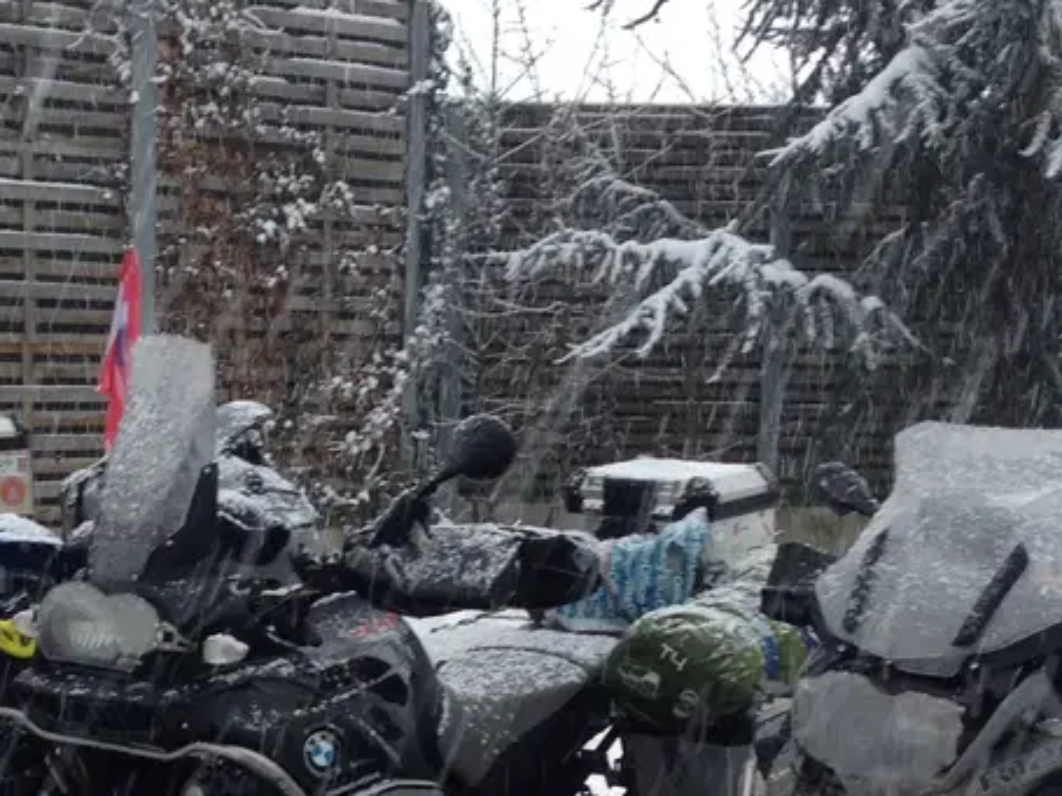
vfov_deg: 16.5
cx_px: 257
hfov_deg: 22.3
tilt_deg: -6.9
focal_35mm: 87
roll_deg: -1.6
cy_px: 829
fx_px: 2668
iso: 50
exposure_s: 1/24
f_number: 2.4
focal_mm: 4.12
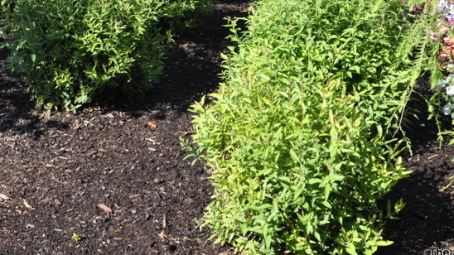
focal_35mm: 78
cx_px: 212
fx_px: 939
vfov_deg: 15.4
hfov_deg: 27.2
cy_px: 53
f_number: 10
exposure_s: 1/100
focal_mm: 34
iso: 200
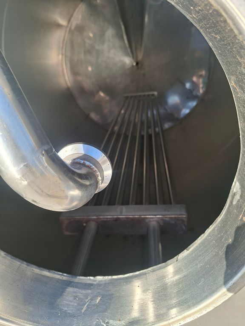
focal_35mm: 23
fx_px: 217
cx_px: 122
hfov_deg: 58.9
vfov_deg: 73.9
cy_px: 163
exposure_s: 1/281
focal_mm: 5.54
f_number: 1.8
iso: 50
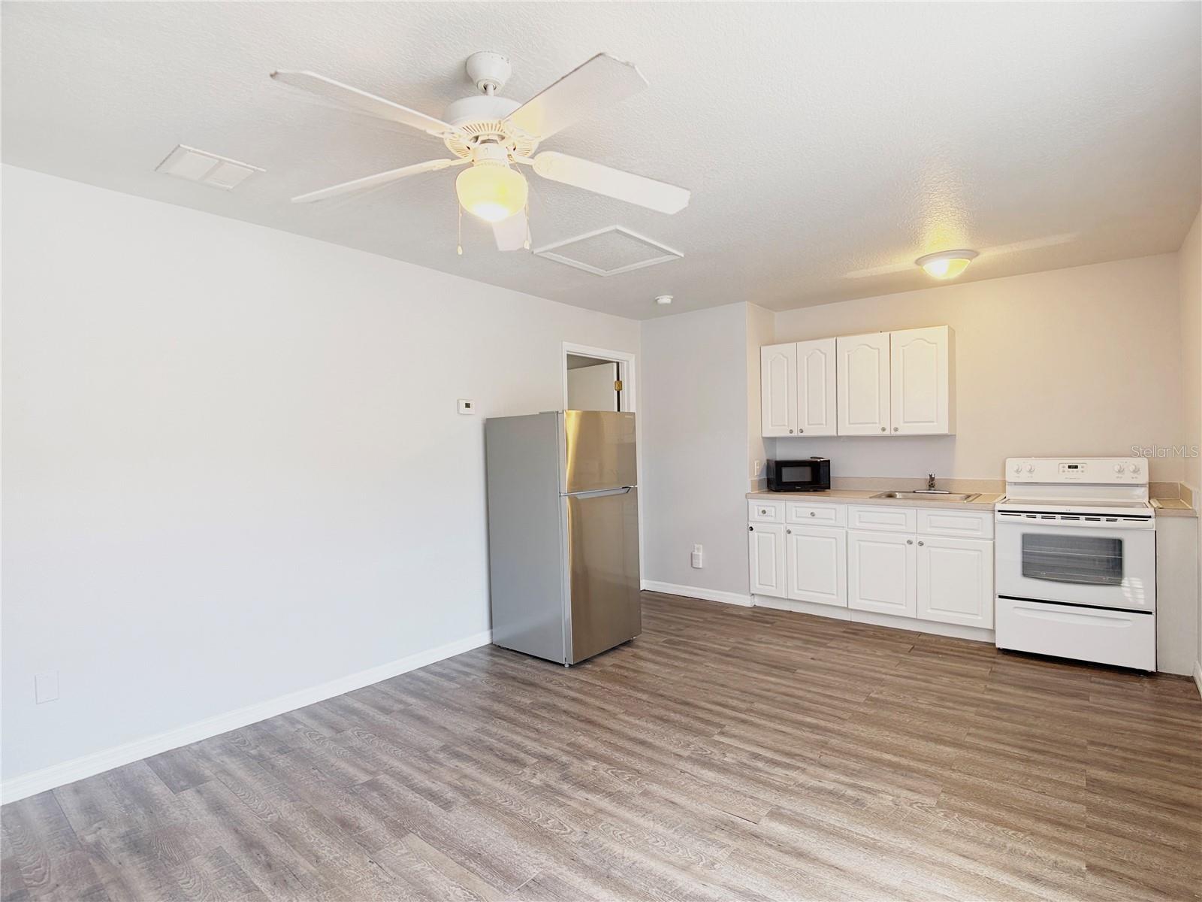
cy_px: 451
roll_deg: +0.9
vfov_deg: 56.8
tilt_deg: -0.5
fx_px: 833
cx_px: 601
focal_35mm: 24
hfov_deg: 71.6
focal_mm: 6.76
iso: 125
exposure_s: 1/204
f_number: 1.78
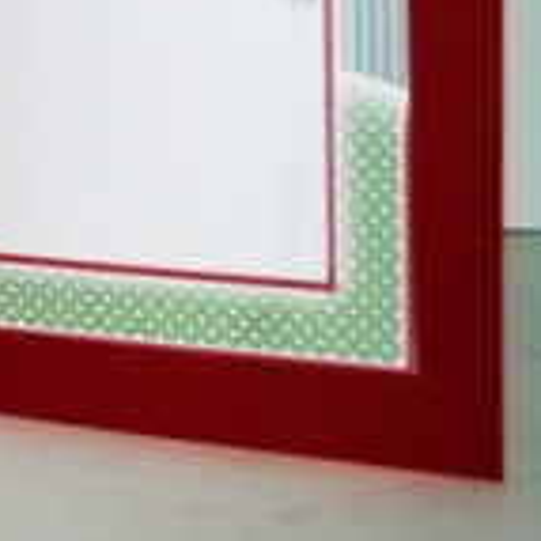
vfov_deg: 14.7
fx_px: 2057
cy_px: -23
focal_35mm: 116
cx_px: -280
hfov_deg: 14.0
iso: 200
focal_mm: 29
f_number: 4.5
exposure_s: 1/60
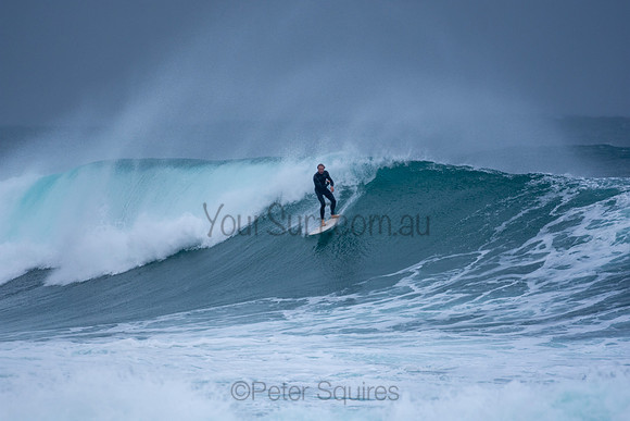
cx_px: 315
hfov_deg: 2.9
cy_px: 210
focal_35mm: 720
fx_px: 12602
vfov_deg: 1.9
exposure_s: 1/1000
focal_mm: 480
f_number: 5.6
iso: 250
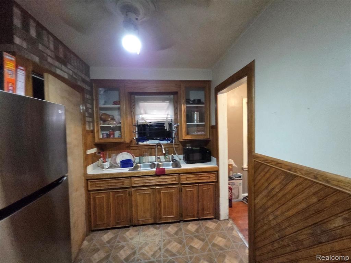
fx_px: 132
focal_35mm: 13
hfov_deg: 106.2
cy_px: 132
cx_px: 176
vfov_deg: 89.9
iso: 1000
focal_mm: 2.2
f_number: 2.2
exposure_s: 1/60
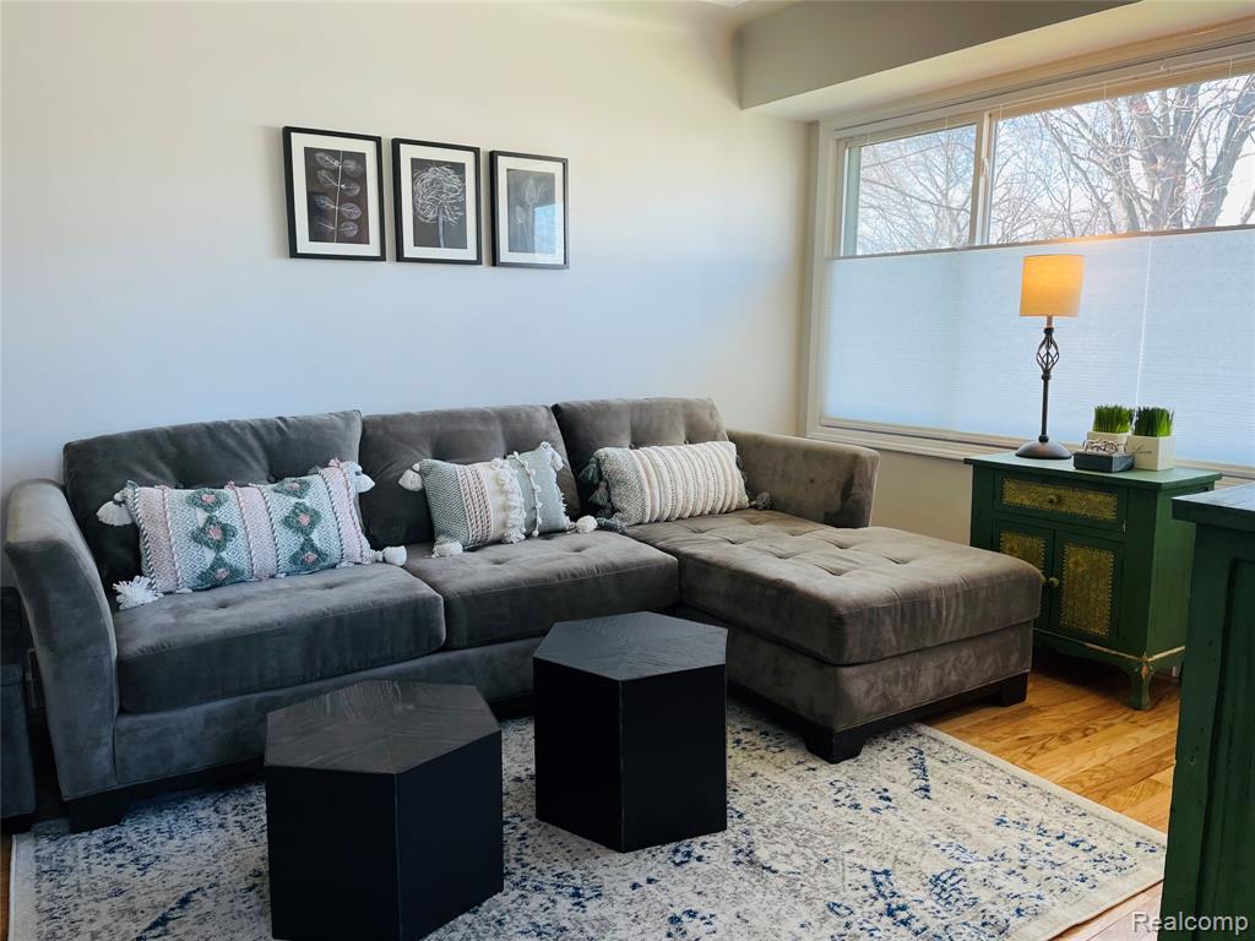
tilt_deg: -7.8
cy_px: 470
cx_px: 628
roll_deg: +0.0
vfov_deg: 53.1
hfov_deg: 67.3
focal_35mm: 26
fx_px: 943
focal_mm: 4.2
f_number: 1.6
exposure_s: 1/120
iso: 50
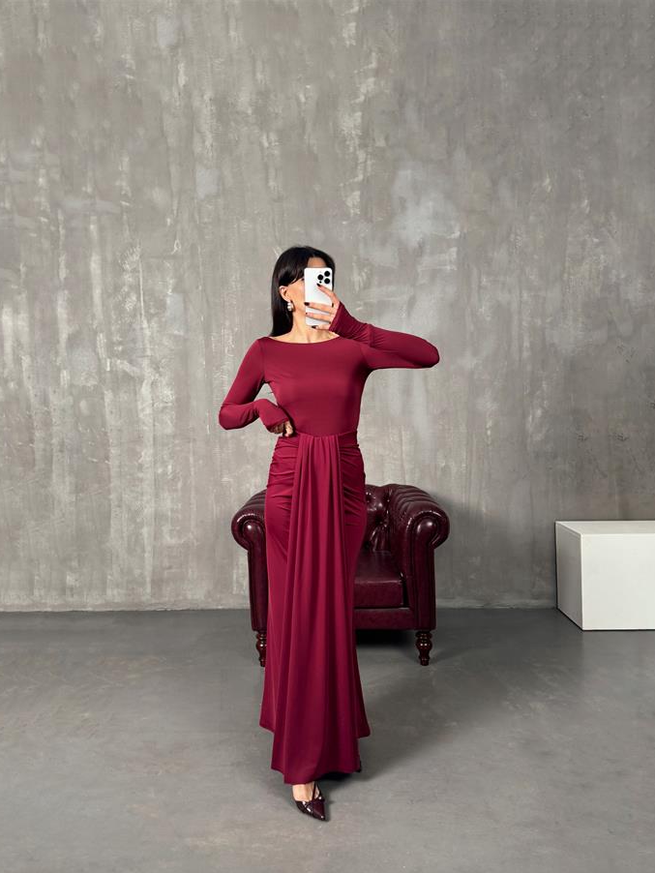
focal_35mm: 25
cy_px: 454
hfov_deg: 54.9
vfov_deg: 69.3
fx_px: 630
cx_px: 329
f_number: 1.78
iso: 200
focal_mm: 6.76
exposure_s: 1/121
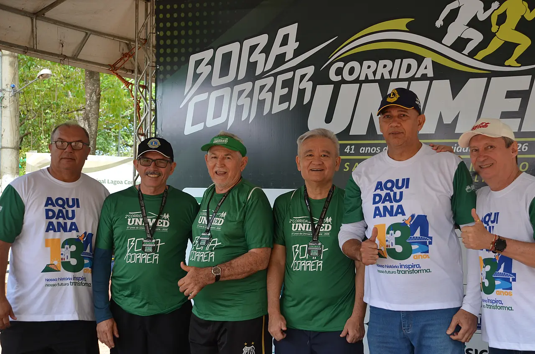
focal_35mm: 75
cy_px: 177
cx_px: 268
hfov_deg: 27.0
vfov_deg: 18.1
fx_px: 1112
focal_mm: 50
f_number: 5.6
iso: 200
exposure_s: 1/125
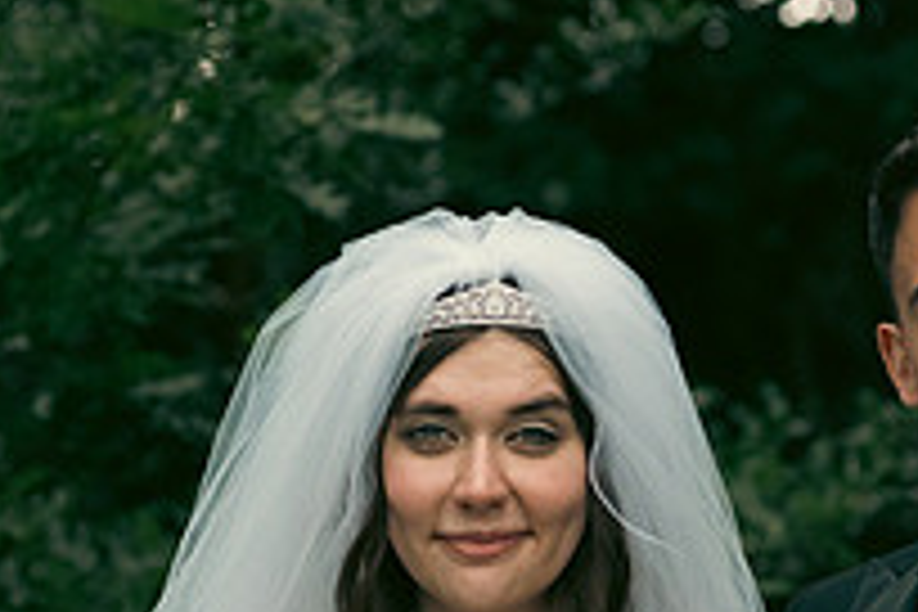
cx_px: 778
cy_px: 754
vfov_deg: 6.0
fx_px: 5788
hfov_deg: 9.0
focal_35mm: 227
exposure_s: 1/160
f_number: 3.5
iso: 800
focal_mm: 80
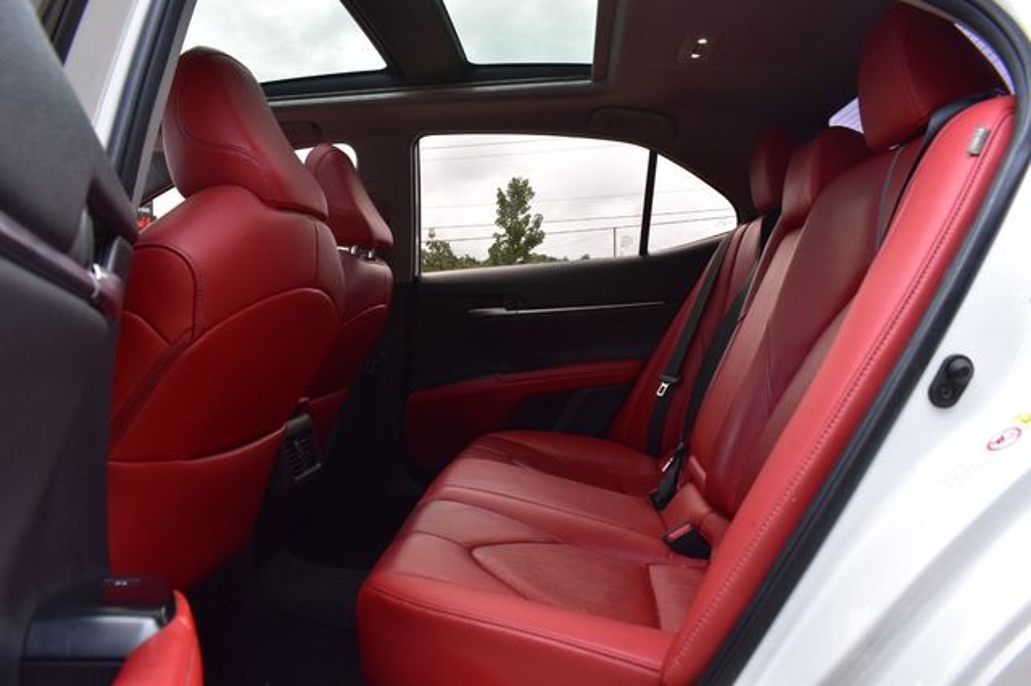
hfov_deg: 67.4
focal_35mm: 27
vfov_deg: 47.9
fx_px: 773
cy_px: 343
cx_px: 516
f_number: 9
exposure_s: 1/100
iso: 400
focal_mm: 18
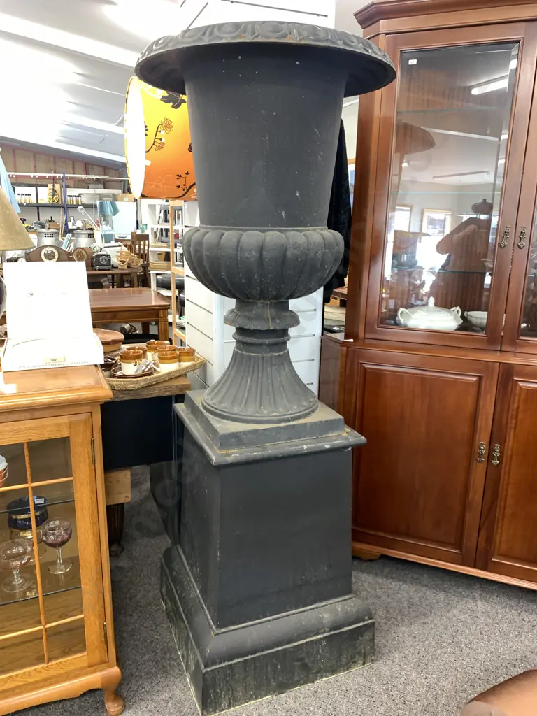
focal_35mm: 26
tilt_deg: -14.4
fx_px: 538
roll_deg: -1.7
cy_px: 358
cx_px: 268
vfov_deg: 67.3
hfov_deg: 53.1
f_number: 1.8
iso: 160
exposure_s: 1/50
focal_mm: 4.25
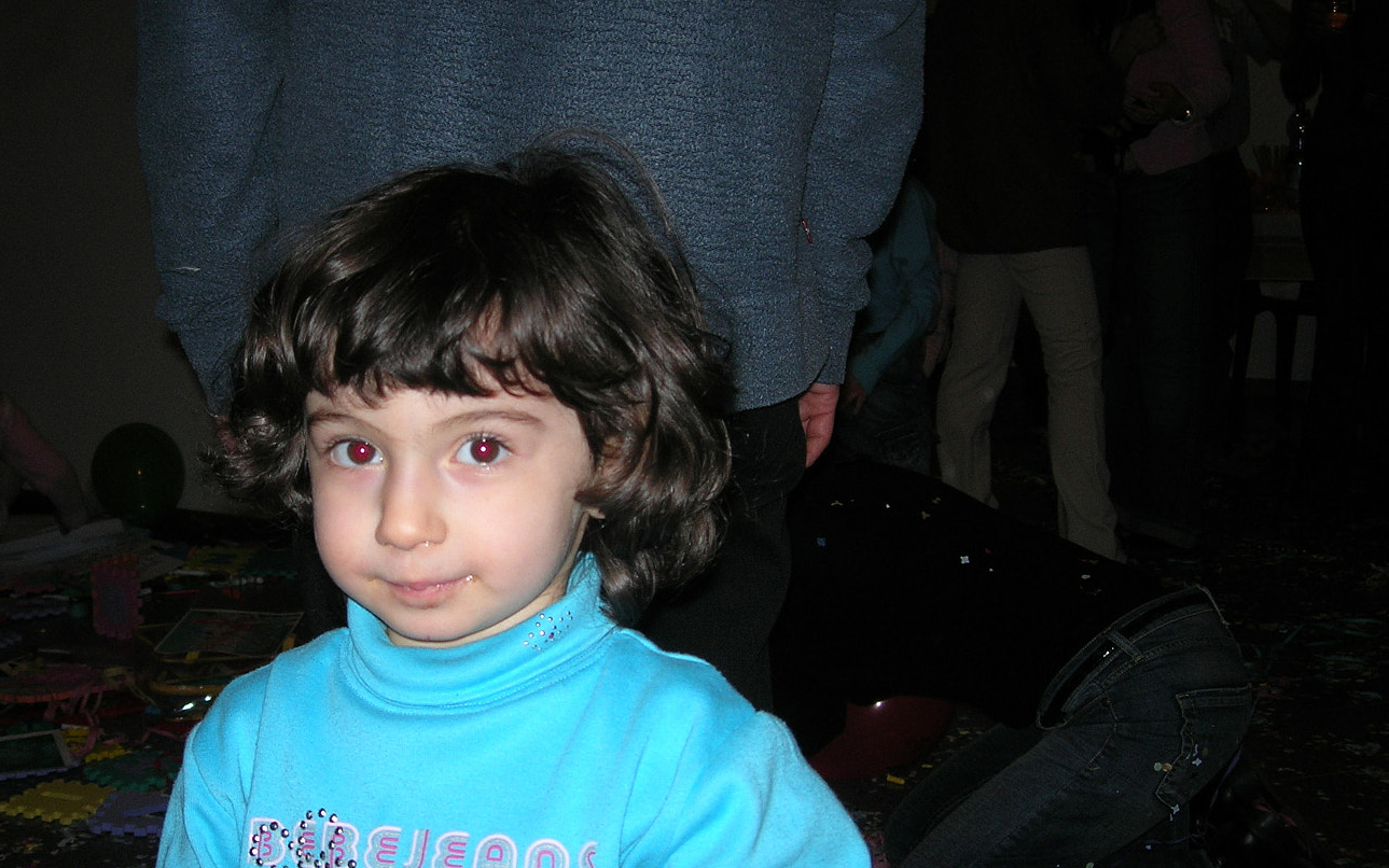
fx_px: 1893
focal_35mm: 50
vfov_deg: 25.8
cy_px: 406
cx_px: 545
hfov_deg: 40.1
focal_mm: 7.8
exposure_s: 1/60.1
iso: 64
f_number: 2.8
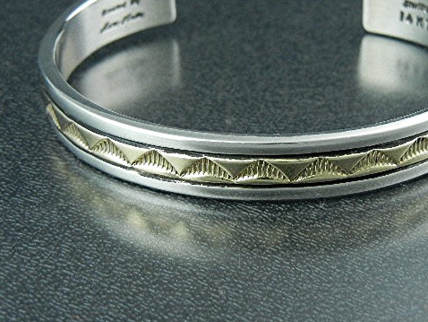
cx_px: 253
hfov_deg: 21.5
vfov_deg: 16.2
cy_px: 128
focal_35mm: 91
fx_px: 1126
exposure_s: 1/29.5
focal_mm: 12.2
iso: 400
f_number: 4.1
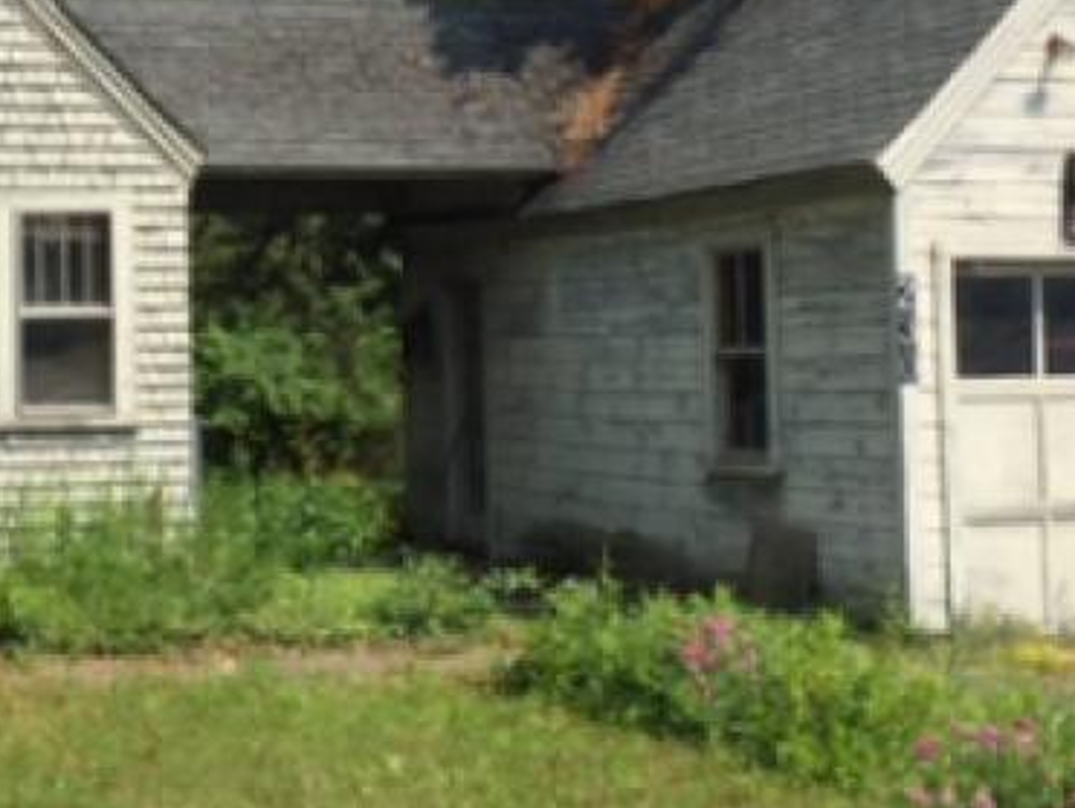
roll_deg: +0.4
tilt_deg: +1.4
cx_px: 209
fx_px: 2487
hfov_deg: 24.0
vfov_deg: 18.4
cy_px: 256
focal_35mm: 80
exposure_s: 1/1883
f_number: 2.2
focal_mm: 4.15
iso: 32
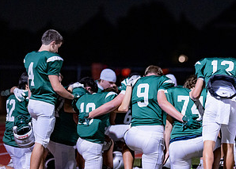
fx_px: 2011
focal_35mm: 300
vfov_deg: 4.8
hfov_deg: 6.7
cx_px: 205
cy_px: 107
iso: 2000
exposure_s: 1/500
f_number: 1.8
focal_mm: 135
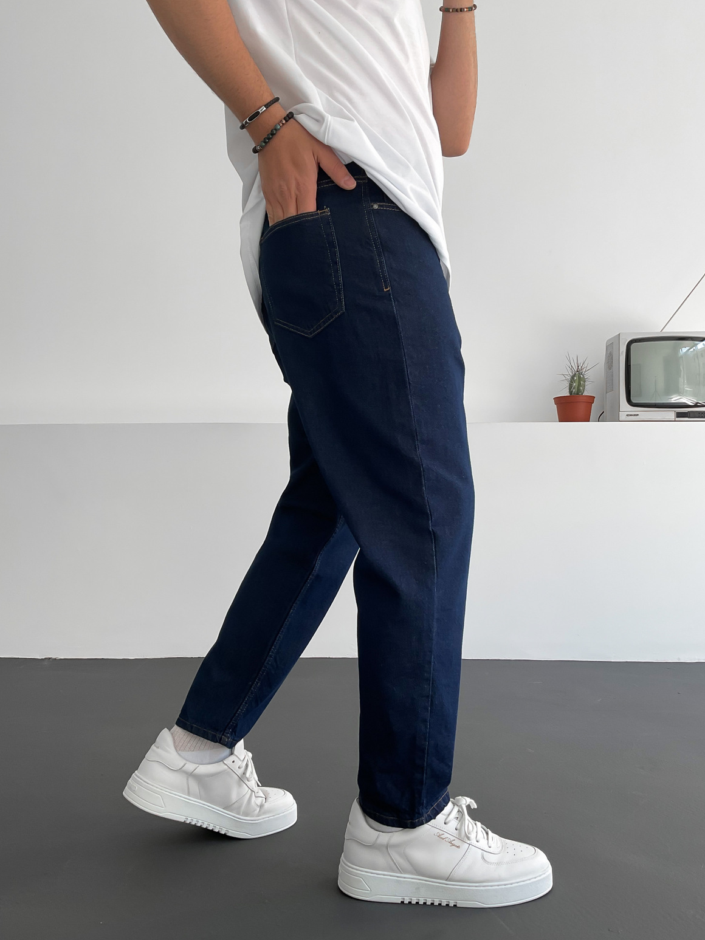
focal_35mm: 30
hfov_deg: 46.8
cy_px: 478
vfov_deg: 60.0
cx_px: 354
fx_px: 815
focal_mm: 3
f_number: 1.8
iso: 20
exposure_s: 1/120
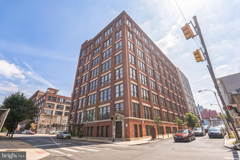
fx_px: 107
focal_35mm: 16
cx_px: 120
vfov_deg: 73.7
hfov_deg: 96.7
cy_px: 80
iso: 80
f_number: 13
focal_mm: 16
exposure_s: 1/60
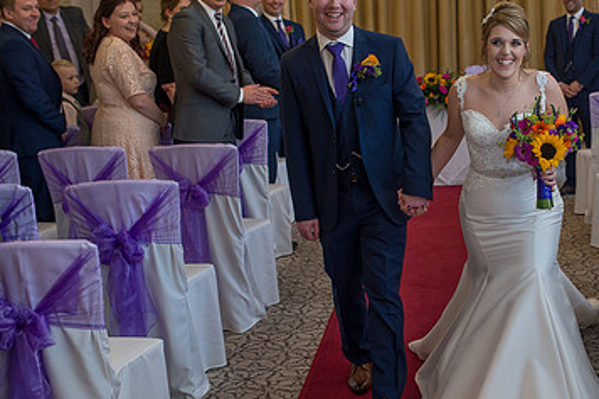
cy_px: 175
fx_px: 948
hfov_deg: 34.5
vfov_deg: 23.7
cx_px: 427
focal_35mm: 57
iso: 320
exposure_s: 1/100
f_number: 2.8
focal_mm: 35
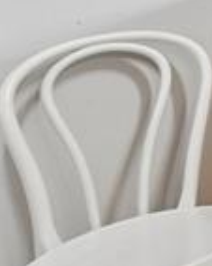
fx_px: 747
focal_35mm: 95
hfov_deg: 9.2
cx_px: 762
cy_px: -117
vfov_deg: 18.3
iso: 800
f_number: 8
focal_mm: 14
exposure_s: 1/30
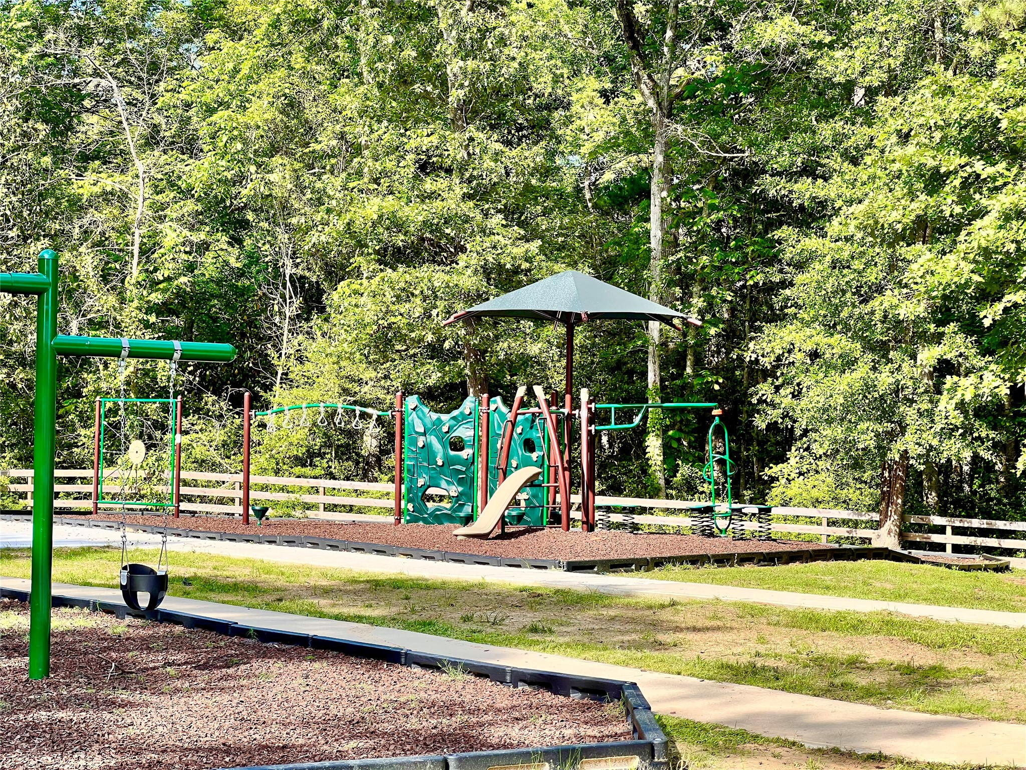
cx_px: 513
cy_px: 385
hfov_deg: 25.3
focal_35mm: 77
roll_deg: -0.7
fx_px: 2282
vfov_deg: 19.1
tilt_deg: +1.9
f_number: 2.8
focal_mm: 9
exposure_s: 1/236
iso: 32
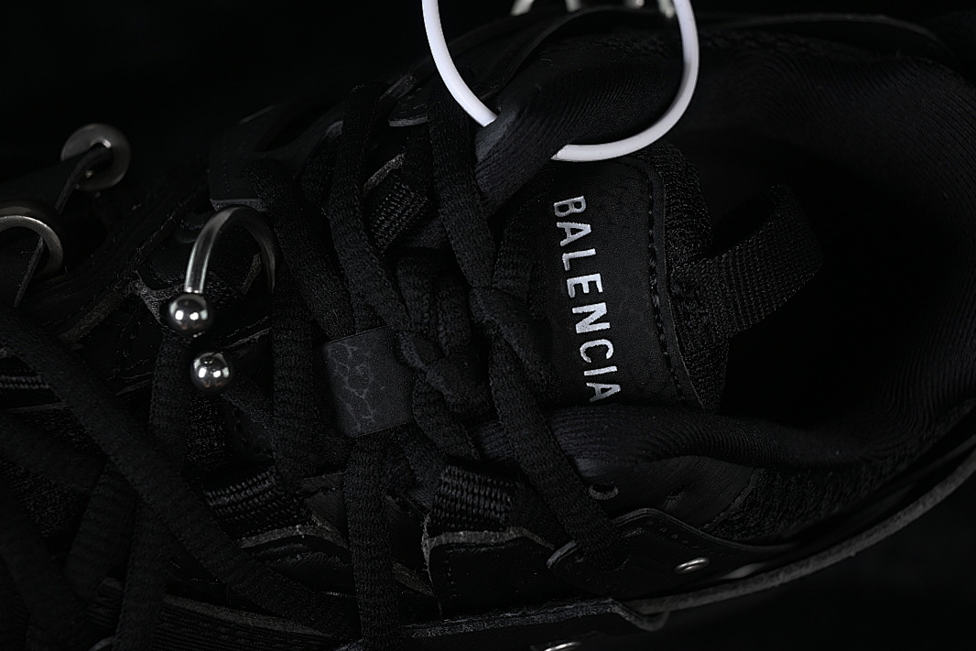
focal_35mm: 76
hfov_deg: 26.6
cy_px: 328
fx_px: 2061
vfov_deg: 18.0
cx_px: 492
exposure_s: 1/60
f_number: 6.3
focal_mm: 50
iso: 160
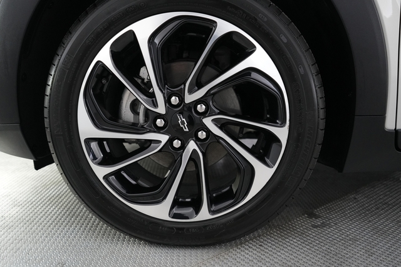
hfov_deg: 65.5
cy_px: 134
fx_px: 312
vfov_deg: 46.4
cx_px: 200
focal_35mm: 28
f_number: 2.8
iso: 4000
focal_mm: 28
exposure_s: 1/160
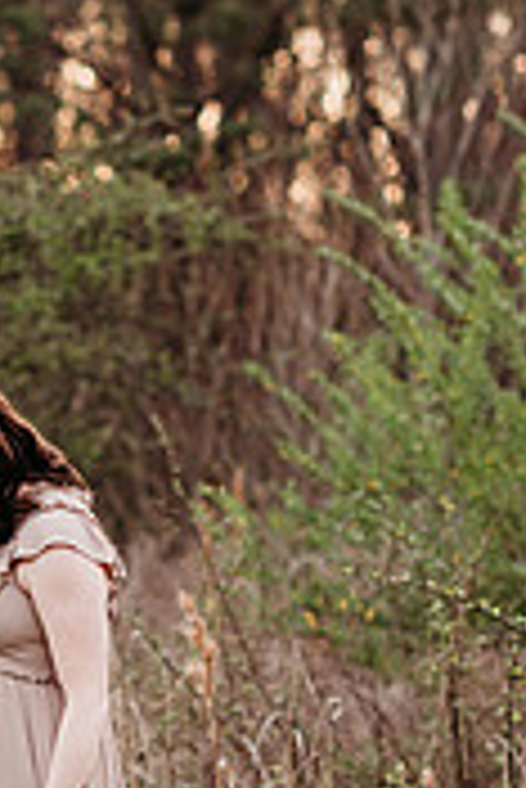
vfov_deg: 9.4
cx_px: -45
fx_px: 4768
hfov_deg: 6.3
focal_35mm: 218
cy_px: 423
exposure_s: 1/400
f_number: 2.5
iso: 200
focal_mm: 85
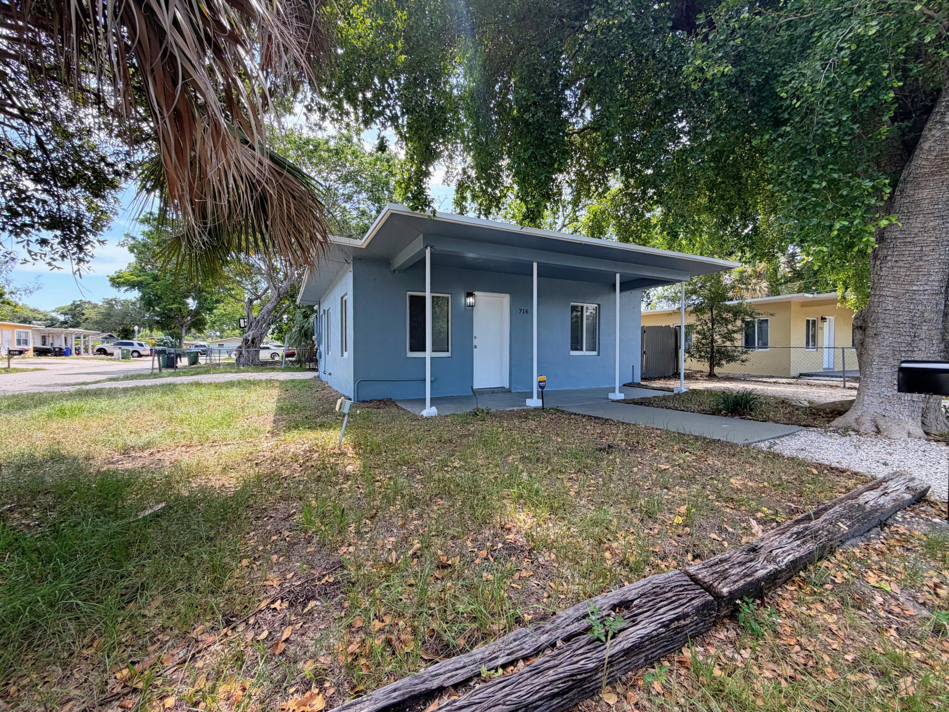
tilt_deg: -2.3
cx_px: 474
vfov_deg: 85.7
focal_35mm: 14
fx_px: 384
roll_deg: +0.6
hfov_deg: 102.1
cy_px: 356
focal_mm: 2.22
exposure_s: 1/229
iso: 50
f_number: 2.2
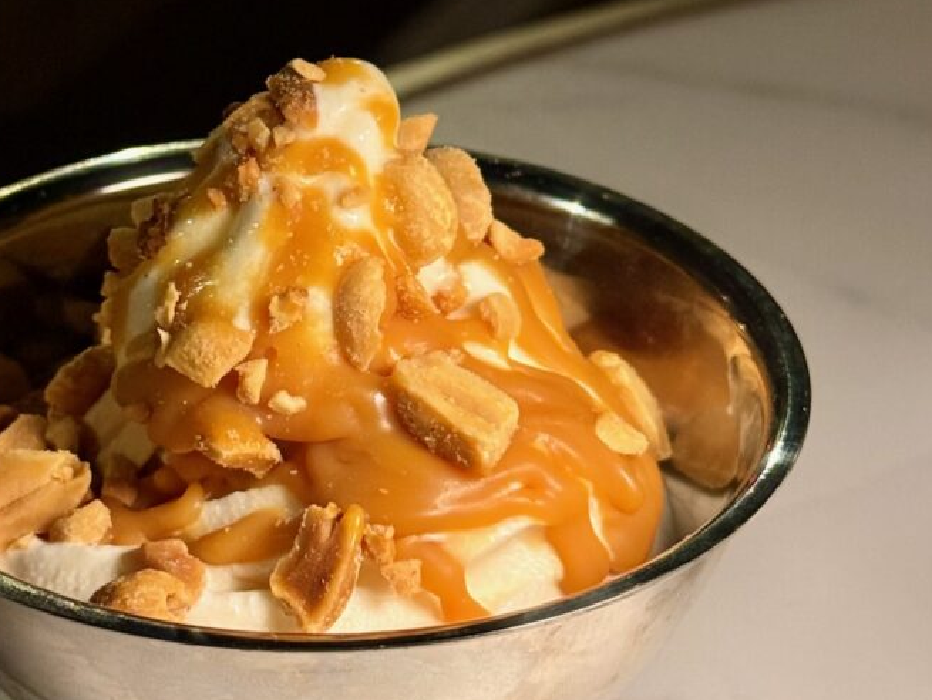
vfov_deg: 19.5
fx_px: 2020
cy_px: 536
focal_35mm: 75
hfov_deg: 25.8
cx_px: 302
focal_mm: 6.76
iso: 125
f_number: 1.78
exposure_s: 1/50
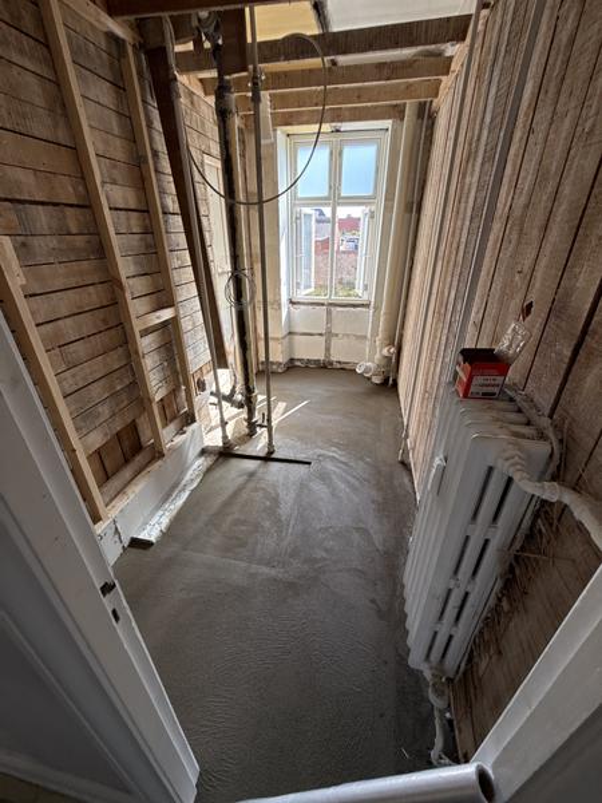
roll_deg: -0.3
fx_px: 325
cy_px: 402
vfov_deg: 102.1
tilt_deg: -26.5
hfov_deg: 85.7
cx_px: 301
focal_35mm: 14
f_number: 2.2
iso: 64
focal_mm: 2.22
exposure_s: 1/134
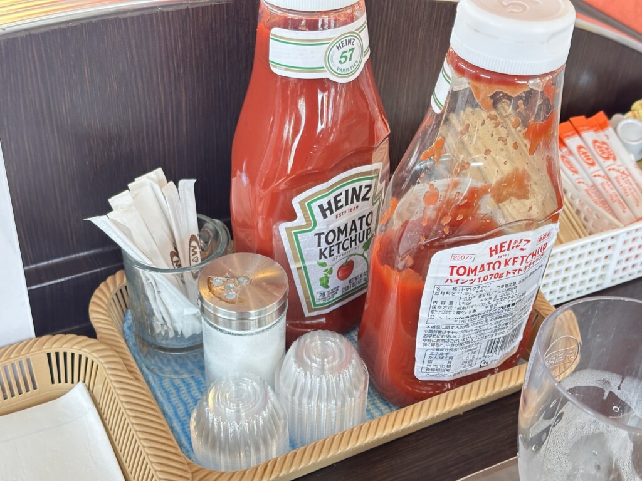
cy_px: 240
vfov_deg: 30.3
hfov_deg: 39.7
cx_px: 321
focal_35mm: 48
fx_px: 890
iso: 200
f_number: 1.78
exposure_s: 1/60
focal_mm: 6.86
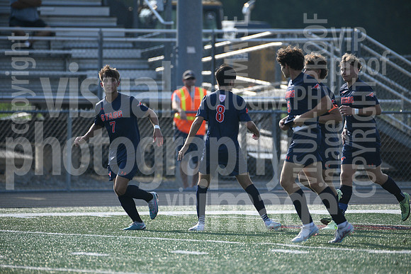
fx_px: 5709
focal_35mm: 500
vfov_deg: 2.8
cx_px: 206
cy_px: 137
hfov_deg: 4.1
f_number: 5.6
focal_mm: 500
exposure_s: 1/5000
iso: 1800
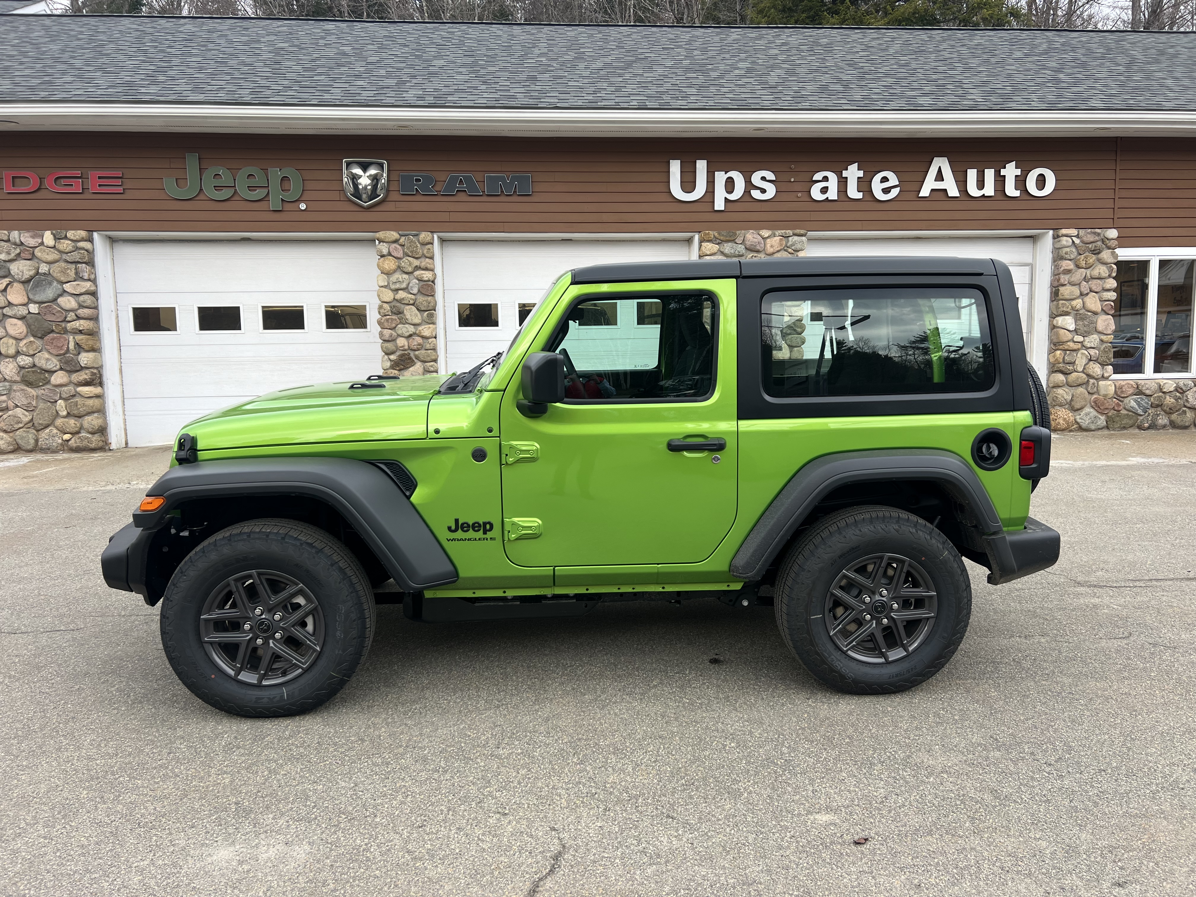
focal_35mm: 26
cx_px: 598
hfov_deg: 67.3
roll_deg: +0.1
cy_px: 448
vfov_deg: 53.1
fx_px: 898
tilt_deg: -5.6
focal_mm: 5.7
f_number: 1.5
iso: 40
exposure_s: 1/183
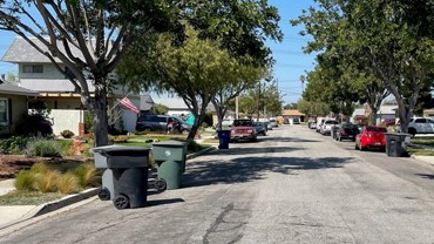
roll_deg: +0.0
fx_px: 564
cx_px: 313
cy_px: 145
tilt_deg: -1.6
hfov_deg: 41.1
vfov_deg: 24.4
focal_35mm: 49
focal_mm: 4.2
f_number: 1.6
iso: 32
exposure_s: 1/3205
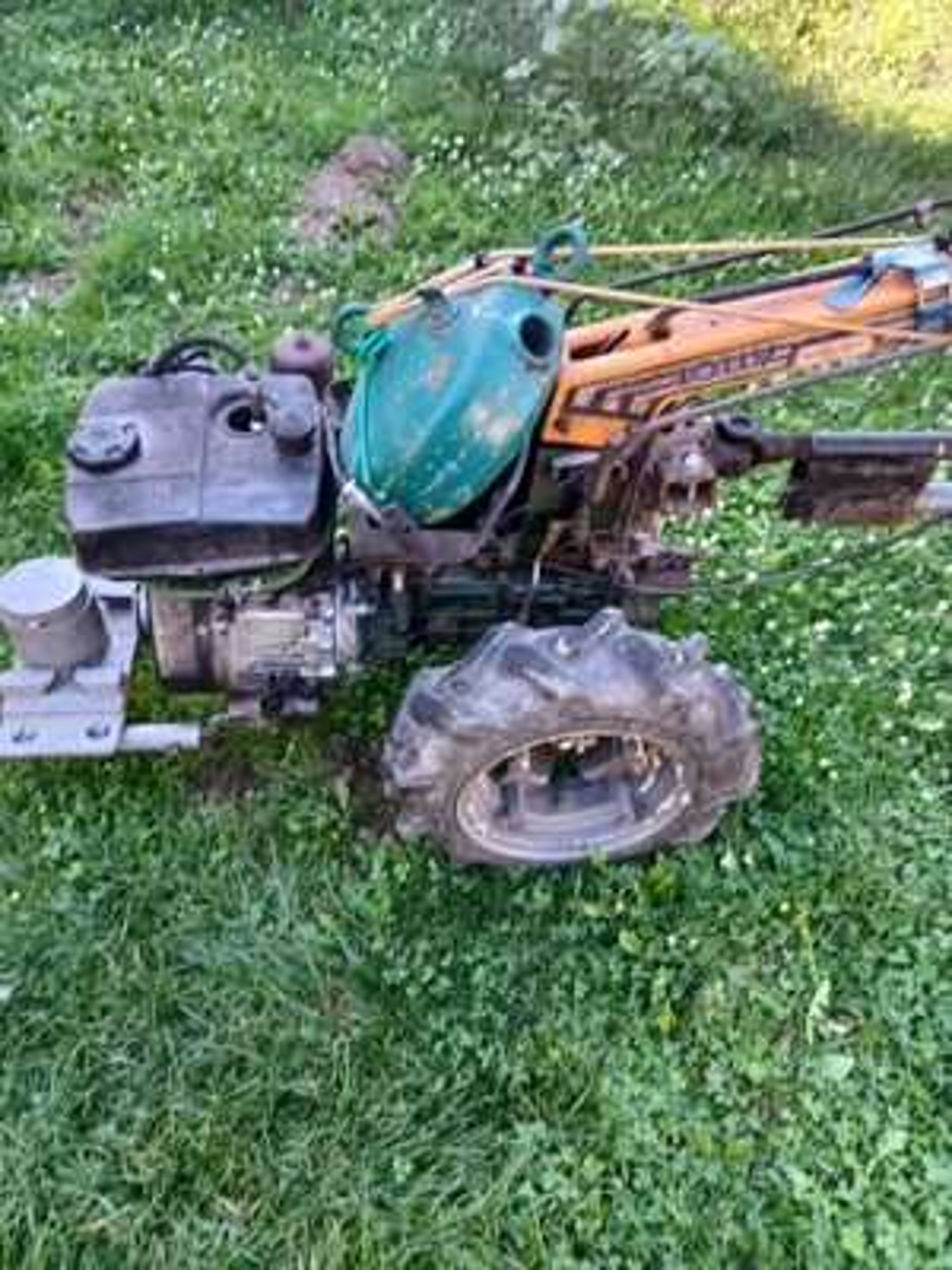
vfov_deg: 69.4
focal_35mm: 25
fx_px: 917
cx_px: 476
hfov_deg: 54.9
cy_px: 635
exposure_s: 1/50
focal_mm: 4.6
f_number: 1.8
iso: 100
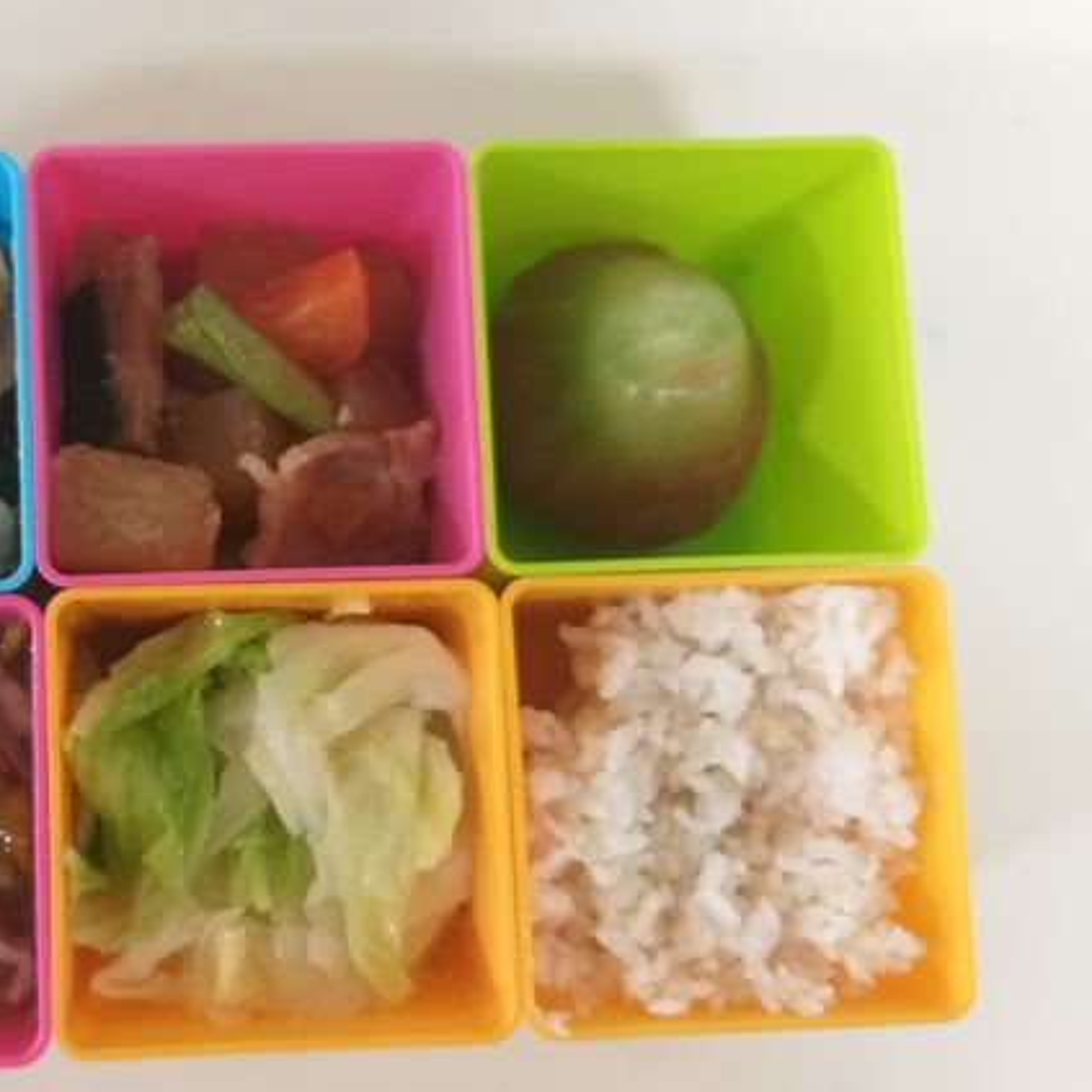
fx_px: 1356
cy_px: 582
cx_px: 219
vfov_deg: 43.8
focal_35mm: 38
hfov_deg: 41.9
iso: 250
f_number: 1.7
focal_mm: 3.93
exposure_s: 1/24
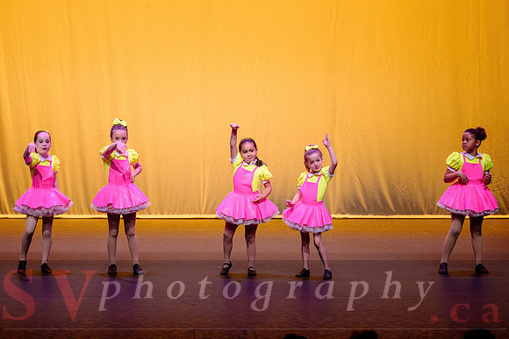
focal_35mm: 146
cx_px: 237
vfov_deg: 9.4
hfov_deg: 14.1
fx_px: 2063
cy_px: 133
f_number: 2.8
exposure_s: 1/320
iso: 1250
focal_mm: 120
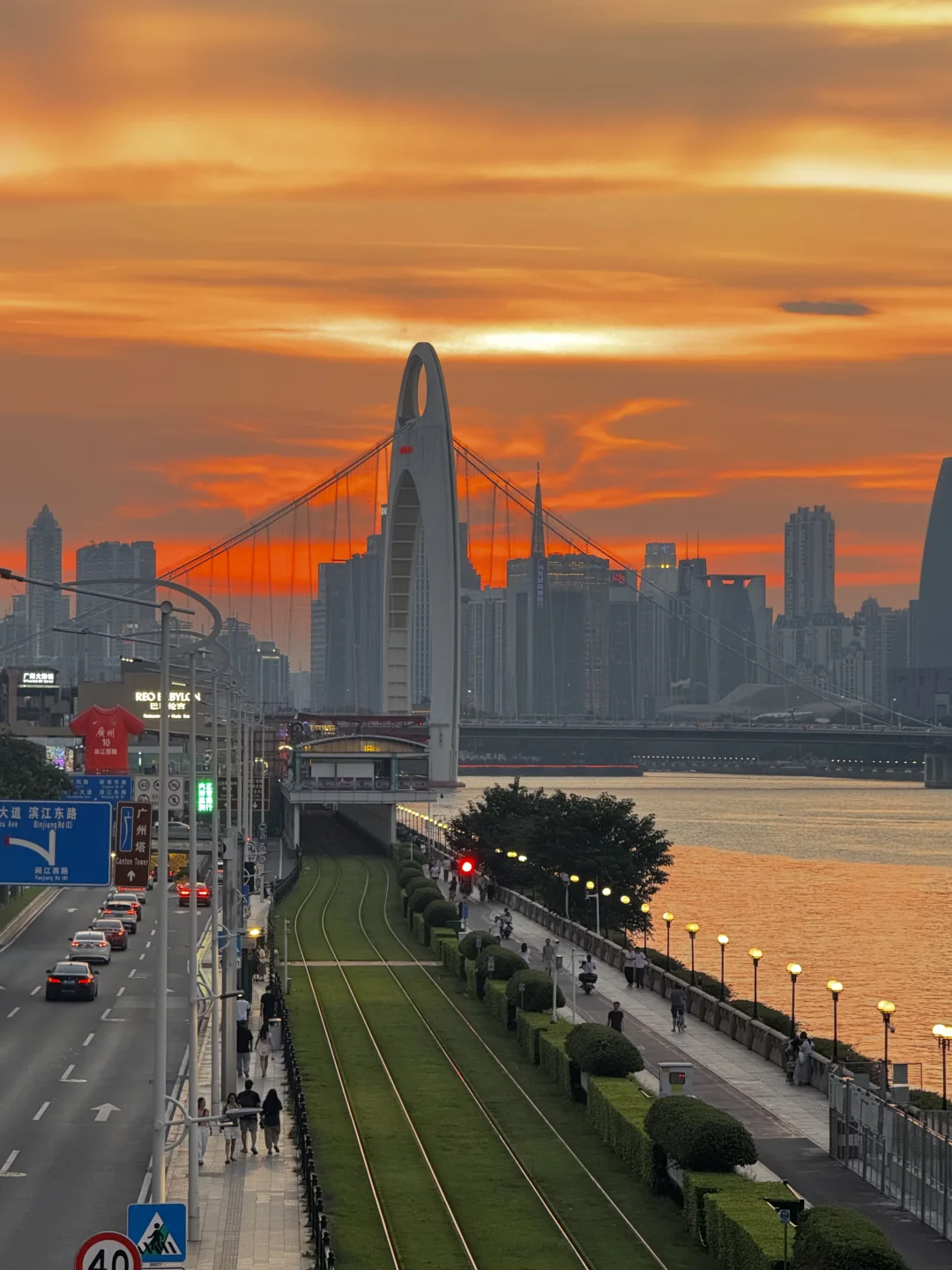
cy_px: 635
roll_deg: +0.0
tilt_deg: +1.6
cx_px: 476
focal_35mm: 120
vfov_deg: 16.4
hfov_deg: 12.3
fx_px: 4400
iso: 400
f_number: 2.8
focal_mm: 15.66
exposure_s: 1/60
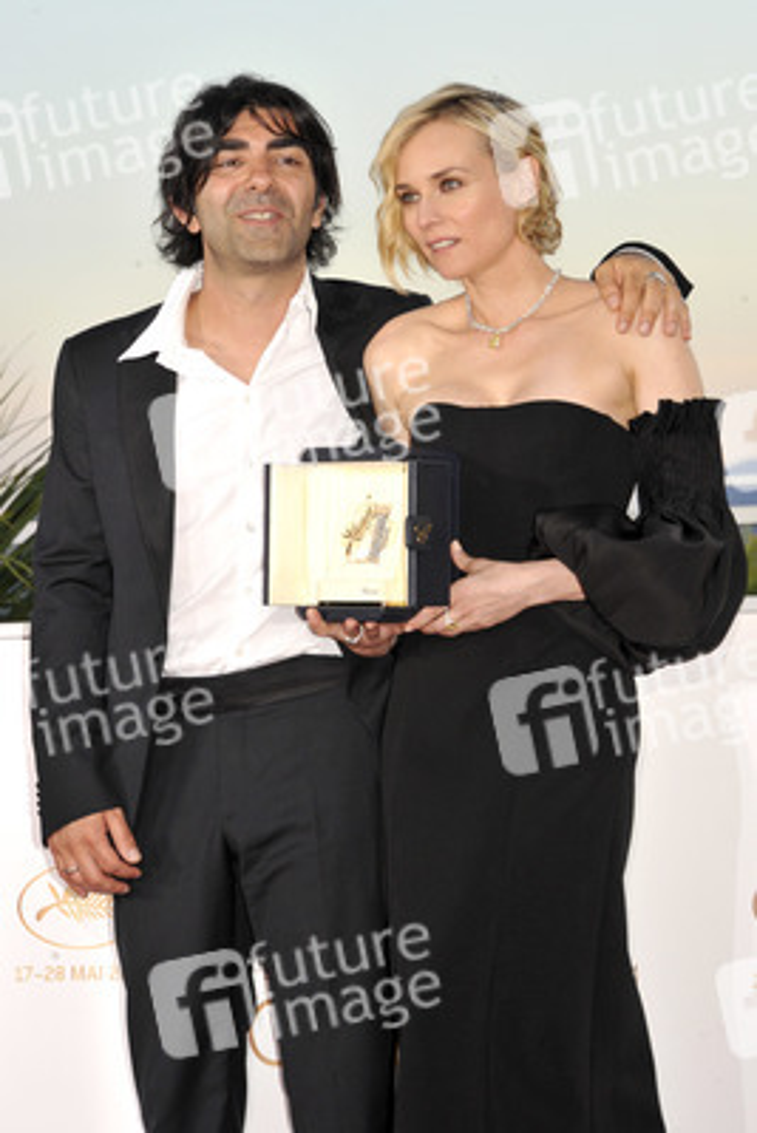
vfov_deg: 15.2
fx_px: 4254
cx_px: 378
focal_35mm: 135
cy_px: 566
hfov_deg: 10.2
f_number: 8
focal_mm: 135
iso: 1600
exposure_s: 1/250
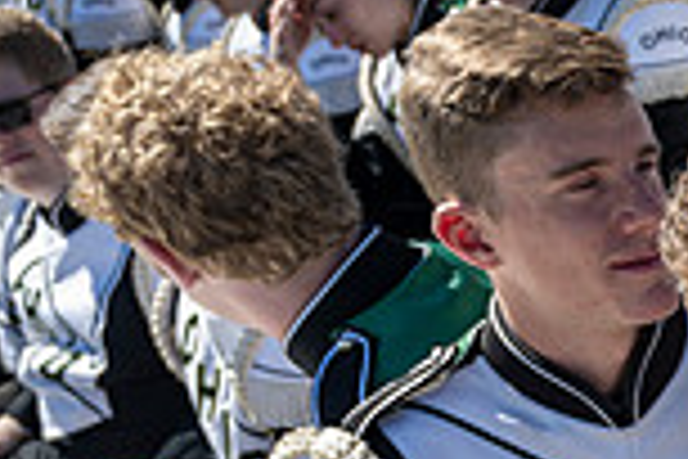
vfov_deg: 14.3
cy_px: 632
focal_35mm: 91
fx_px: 1739
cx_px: 1228
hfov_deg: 18.0
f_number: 4.5
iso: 40
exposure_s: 1/250
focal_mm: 24
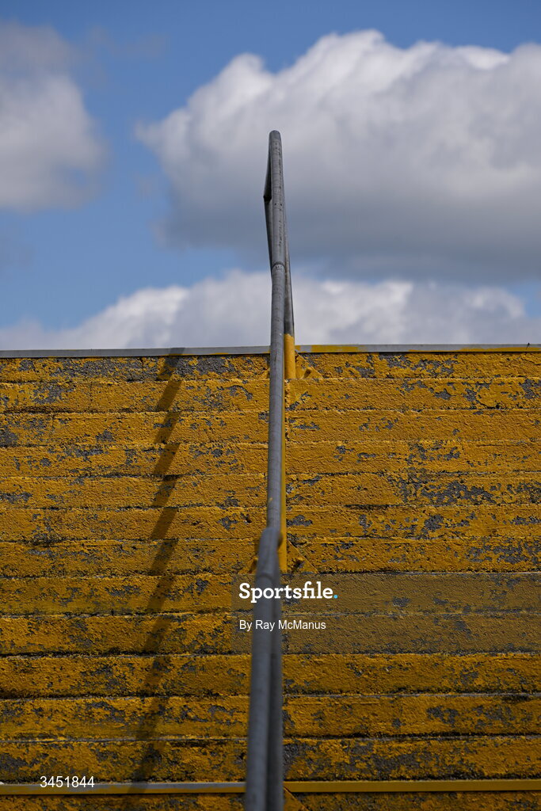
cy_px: 406
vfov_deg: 10.3
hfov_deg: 6.9
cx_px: 270
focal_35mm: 200
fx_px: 4506
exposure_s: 1/400
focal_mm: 200
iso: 32
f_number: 8
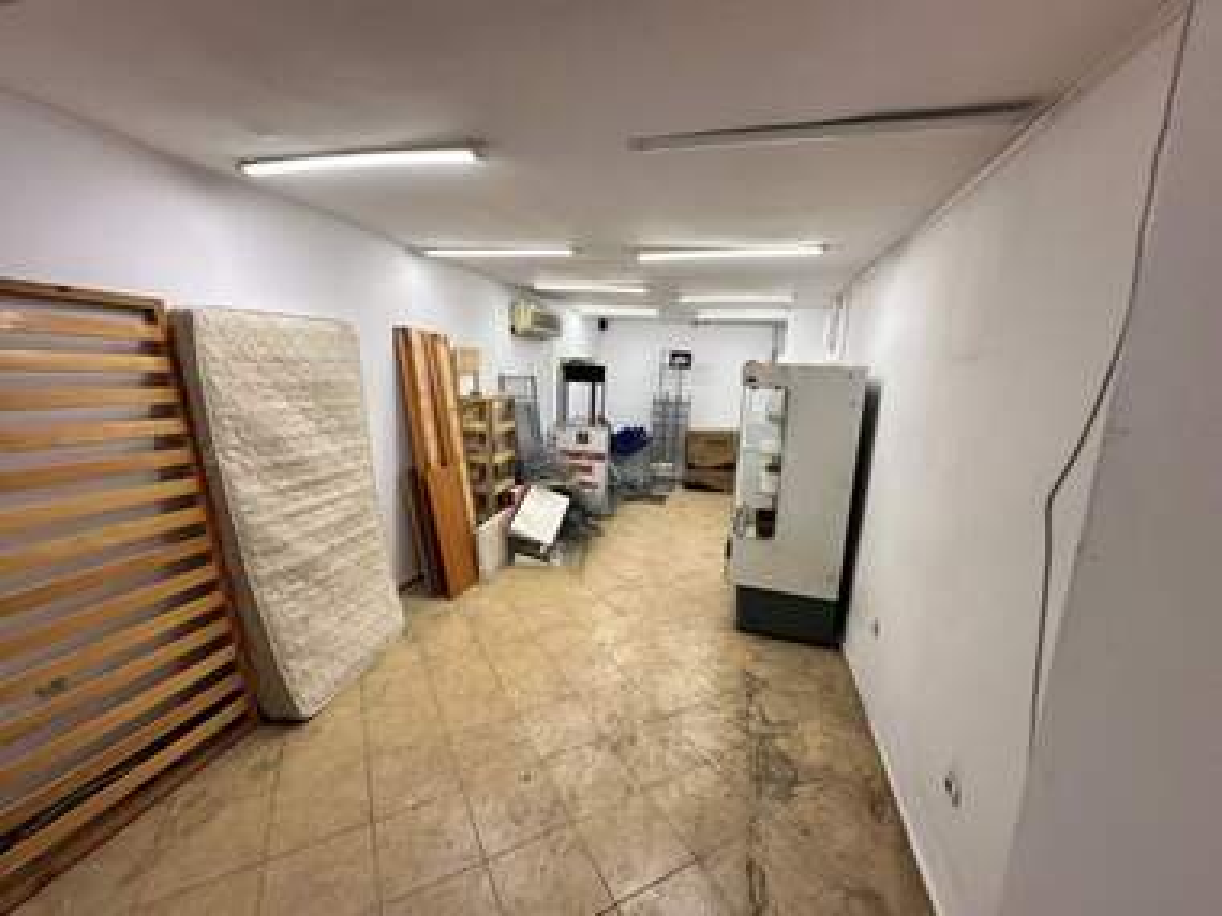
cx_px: 611
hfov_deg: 102.1
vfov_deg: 85.7
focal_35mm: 14
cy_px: 458
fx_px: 494
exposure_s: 1/100
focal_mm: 2.22
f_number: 2.2
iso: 125
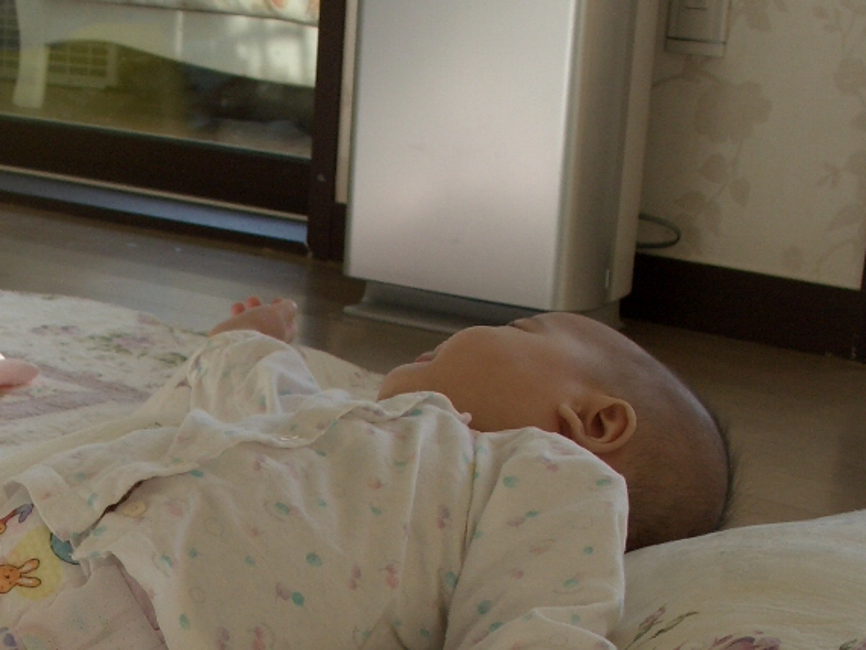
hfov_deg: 23.7
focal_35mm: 81
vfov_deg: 17.6
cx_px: 145
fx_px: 2027
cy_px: 696
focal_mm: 7.8
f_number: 2.9
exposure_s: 1/250
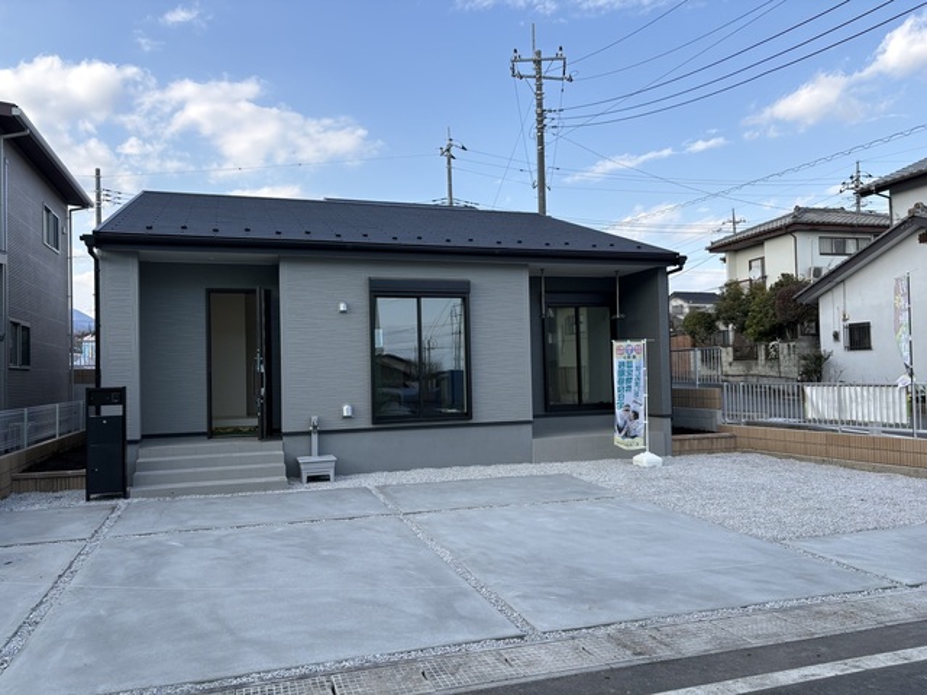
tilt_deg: +1.8
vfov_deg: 53.1
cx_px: 464
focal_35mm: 26
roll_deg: +1.6
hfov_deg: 67.3
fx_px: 696
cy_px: 348
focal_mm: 5.96
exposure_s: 1/1364
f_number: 1.6
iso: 50
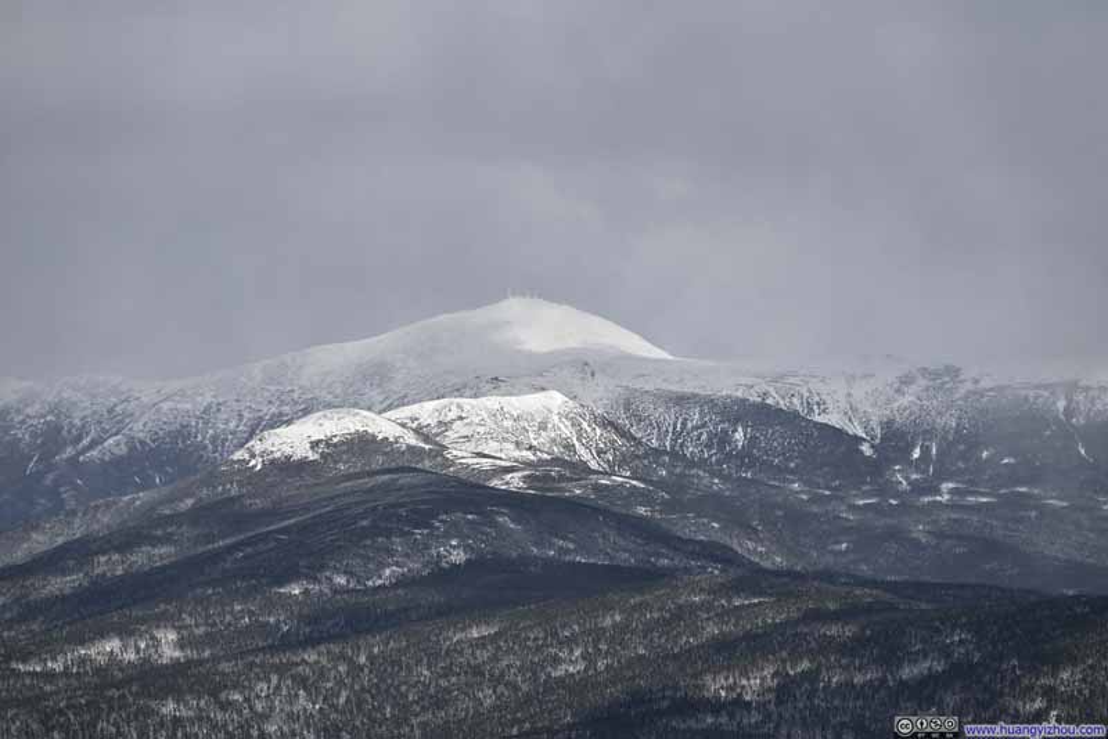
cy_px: 370
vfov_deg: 11.4
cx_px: 554
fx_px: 3694
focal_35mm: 120
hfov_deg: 17.1
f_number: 5.6
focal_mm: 120
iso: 100
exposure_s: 1/2000
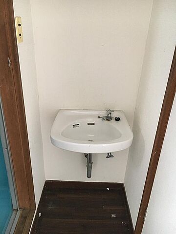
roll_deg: -2.0
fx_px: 197
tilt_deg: -25.4
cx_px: 88
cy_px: 117
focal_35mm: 29
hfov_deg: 48.2
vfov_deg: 61.7
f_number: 2.2
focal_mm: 4.15
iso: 200
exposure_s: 1/20
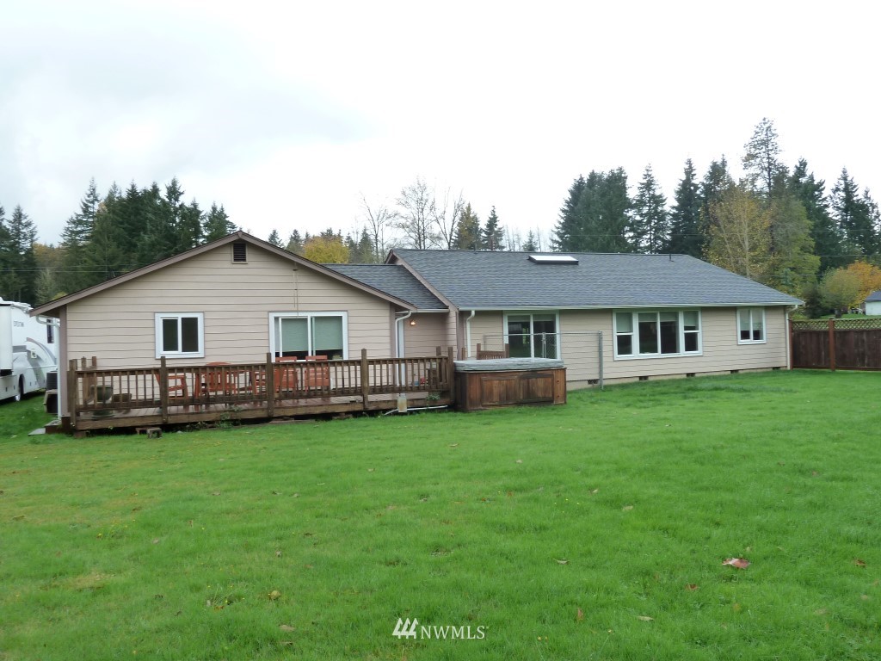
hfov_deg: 69.4
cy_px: 330
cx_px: 440
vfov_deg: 54.9
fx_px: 636
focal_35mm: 25
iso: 125
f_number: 3.5
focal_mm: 4.1
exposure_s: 1/125
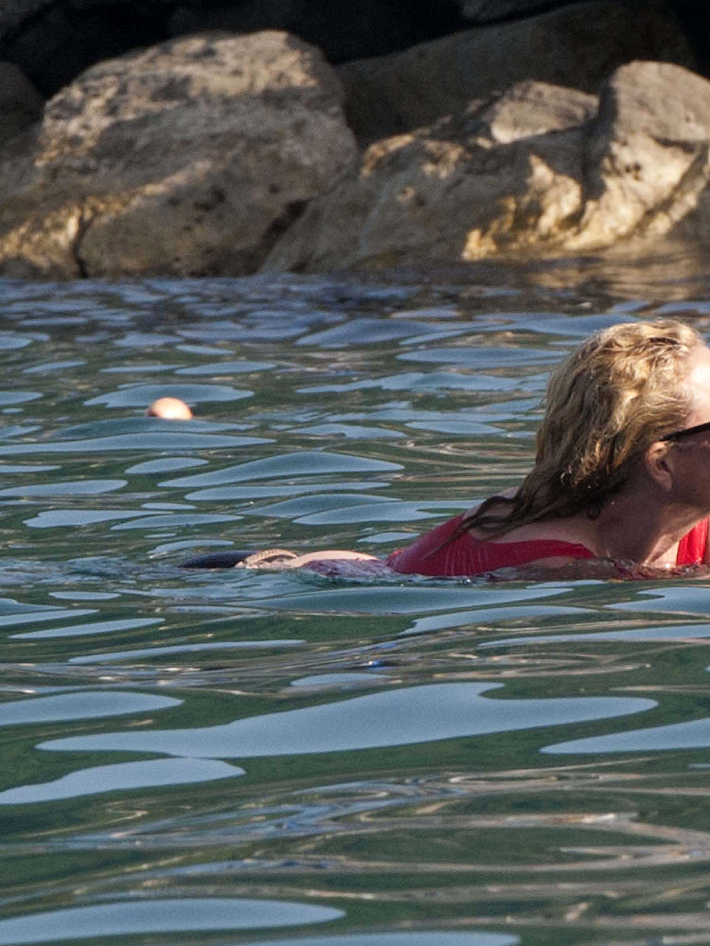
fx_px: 7904
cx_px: 690
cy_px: 473
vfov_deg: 6.9
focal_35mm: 289
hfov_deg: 5.1
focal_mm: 200
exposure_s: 1/500
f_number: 11
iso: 1000
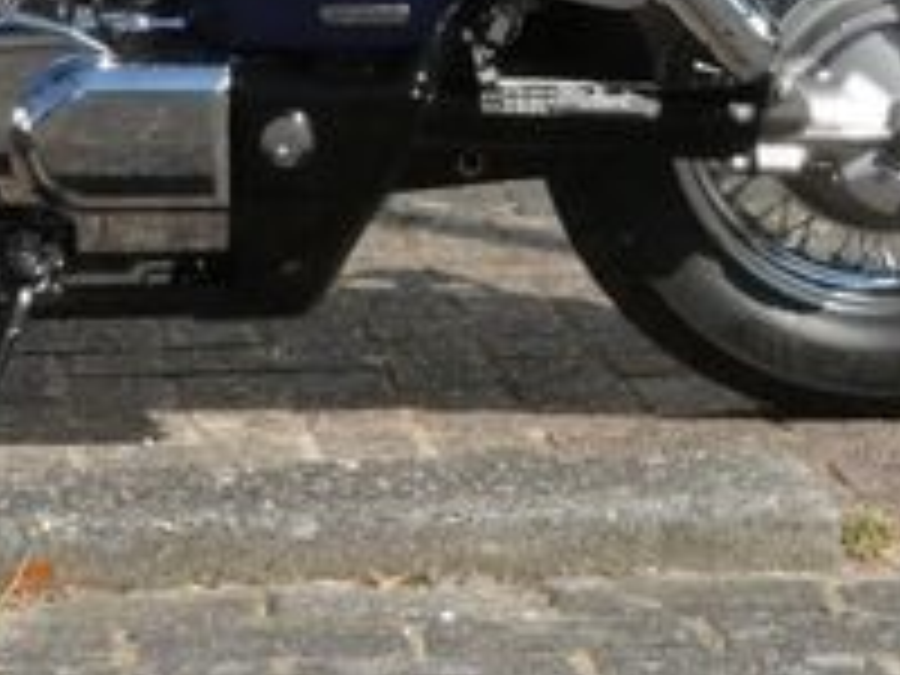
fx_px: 4160
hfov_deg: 12.3
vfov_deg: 9.2
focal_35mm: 160
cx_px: 122
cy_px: -72
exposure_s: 1/1300
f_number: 8
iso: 800
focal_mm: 9
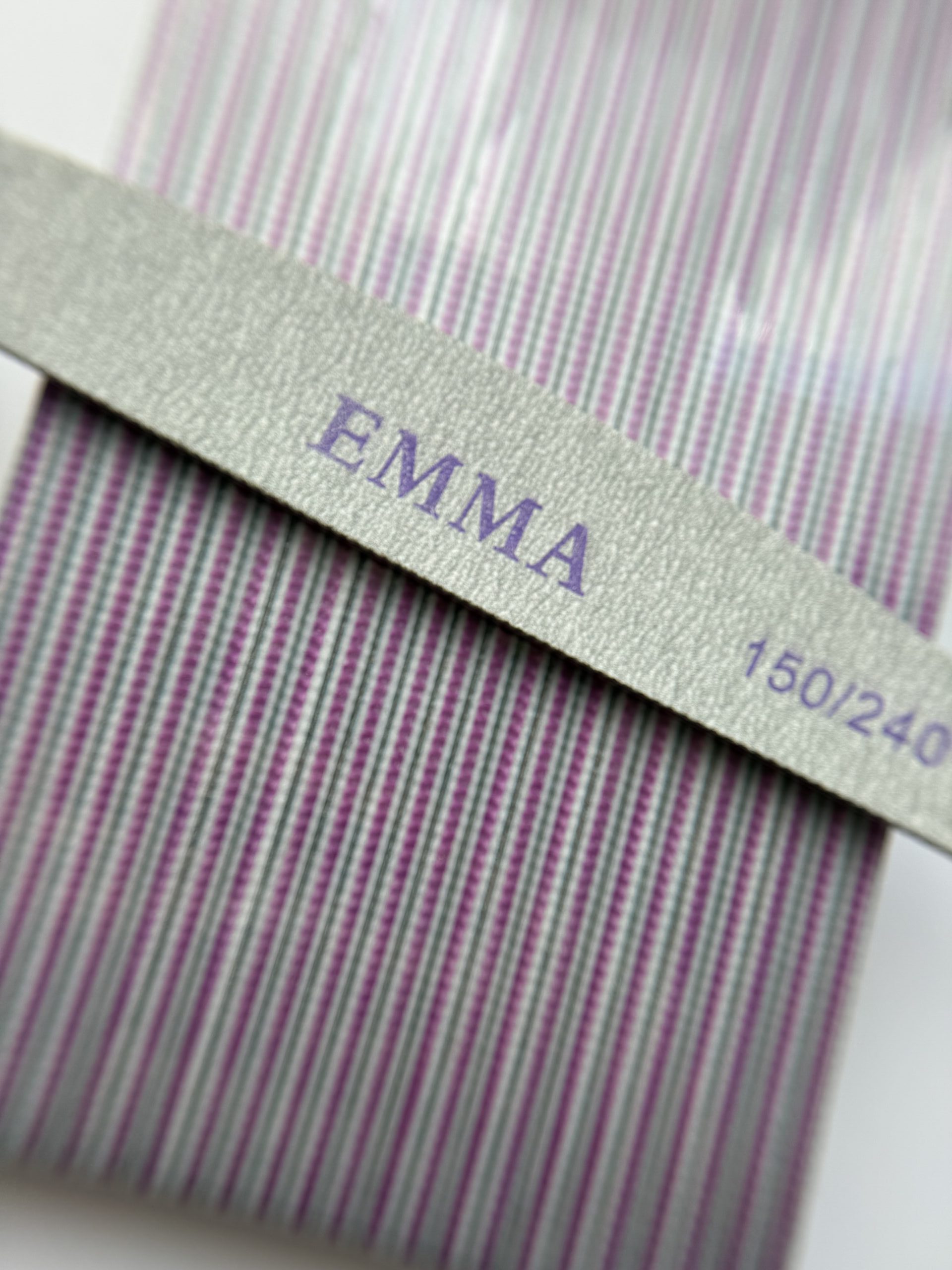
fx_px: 880
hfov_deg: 56.8
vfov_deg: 71.6
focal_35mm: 24
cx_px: 476
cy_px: 635
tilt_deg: -78.9
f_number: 1.78
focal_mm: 6.76
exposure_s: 1/310
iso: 80
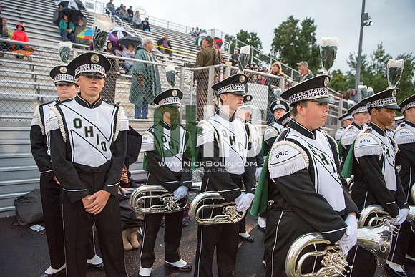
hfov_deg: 73.7
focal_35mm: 24
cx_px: 208
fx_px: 277
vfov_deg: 53.2
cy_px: 138
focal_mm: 24
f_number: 3.2
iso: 2000
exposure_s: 1/800
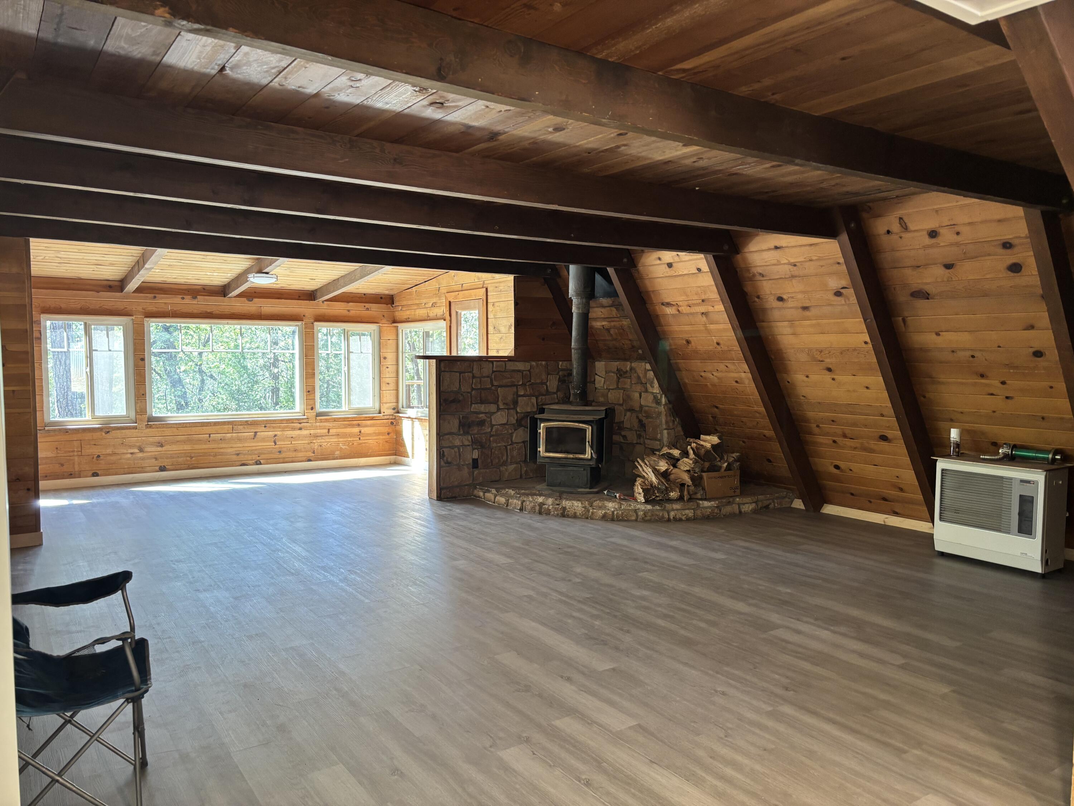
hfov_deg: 67.3
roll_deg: -0.2
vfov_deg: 53.1
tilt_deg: -3.7
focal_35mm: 26
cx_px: 537
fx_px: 807
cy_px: 403
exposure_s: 1/60
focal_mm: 5.96
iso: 125
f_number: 1.6
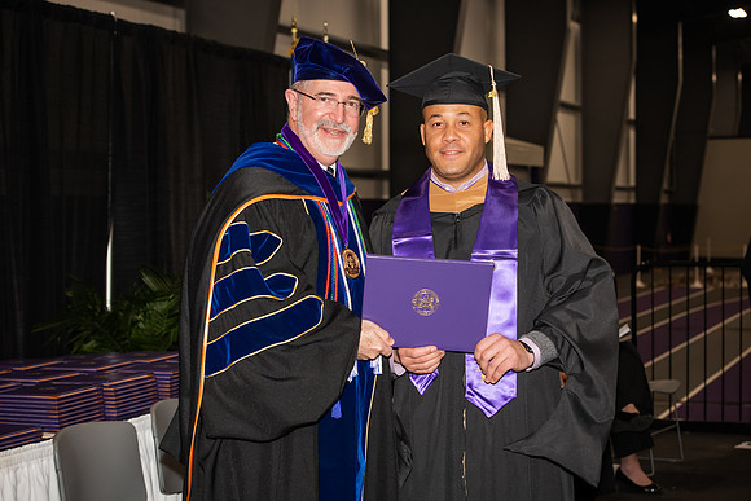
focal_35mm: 70
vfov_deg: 19.5
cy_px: 250
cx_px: 376
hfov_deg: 28.8
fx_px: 1461
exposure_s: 1/200
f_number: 5.6
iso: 1000
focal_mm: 70
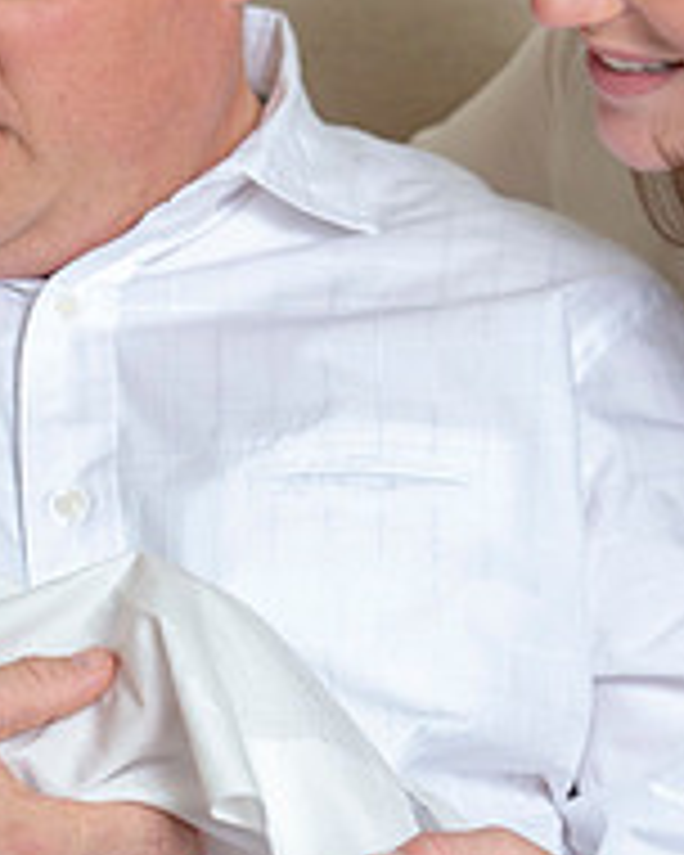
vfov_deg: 6.1
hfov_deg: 4.9
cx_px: 344
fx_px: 8047
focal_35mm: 318
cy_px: 369
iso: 200
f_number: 5.6
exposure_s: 1/160
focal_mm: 100
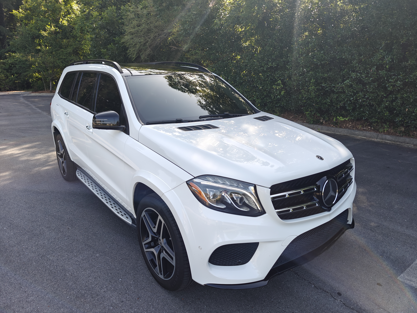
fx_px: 277
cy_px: 156
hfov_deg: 73.9
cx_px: 208
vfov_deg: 58.9
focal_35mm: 23
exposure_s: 1/338
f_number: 1.6
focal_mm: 6.06
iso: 50
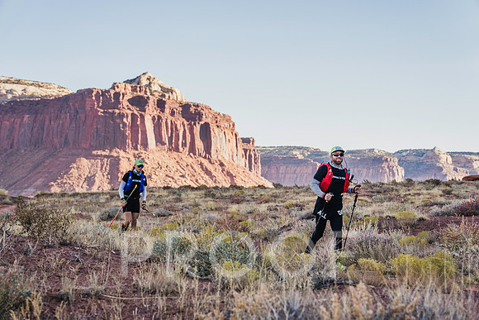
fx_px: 932
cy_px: 160
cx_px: 240
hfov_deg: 28.8
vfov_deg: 19.5
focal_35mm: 70
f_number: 4.5
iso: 400
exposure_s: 1/640
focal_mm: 70
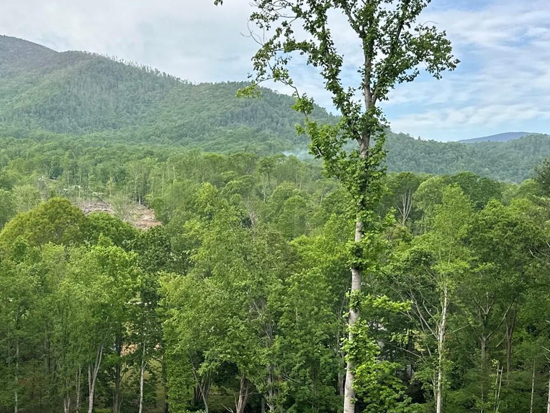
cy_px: 301
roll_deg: -1.1
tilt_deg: -3.7
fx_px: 842
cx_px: 153
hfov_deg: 35.5
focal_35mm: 53
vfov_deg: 27.2
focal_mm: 6.86
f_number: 1.78
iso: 80
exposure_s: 1/1183
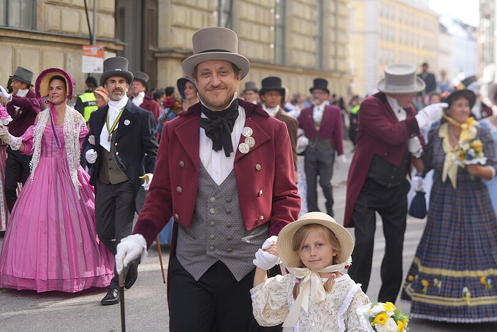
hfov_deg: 28.8
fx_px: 966
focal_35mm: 70
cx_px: 248
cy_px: 166
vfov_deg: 19.5
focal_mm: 70
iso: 125
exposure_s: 1/160
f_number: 4
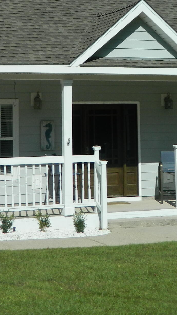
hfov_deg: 13.0
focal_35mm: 93
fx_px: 776
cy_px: 55
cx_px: 114
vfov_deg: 22.6
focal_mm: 6.2
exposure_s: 1/250
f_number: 9.4
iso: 80
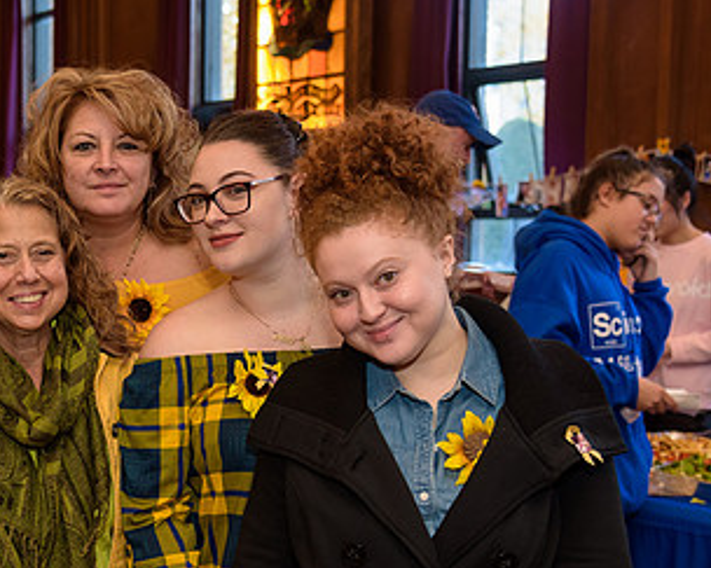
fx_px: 1430
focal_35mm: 68
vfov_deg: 22.4
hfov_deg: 27.0
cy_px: 392
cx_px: 80
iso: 640
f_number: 4
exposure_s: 1/100
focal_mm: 38
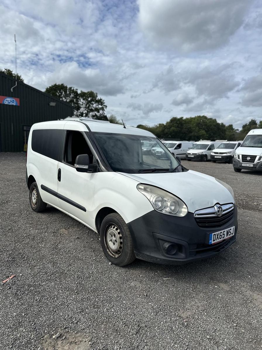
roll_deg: -2.1
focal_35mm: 24
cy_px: 175
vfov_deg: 71.6
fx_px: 242
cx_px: 131
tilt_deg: -8.6
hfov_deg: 56.8
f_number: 1.78
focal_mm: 6.86
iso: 80
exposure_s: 1/5848
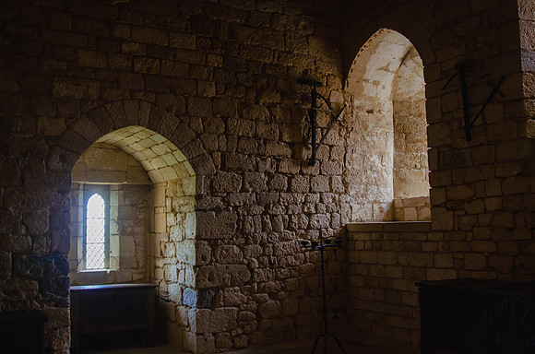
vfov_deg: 36.7
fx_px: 534
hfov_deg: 53.2
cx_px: 268
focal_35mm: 36
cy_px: 177
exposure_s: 1/40
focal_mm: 24
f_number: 4
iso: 800
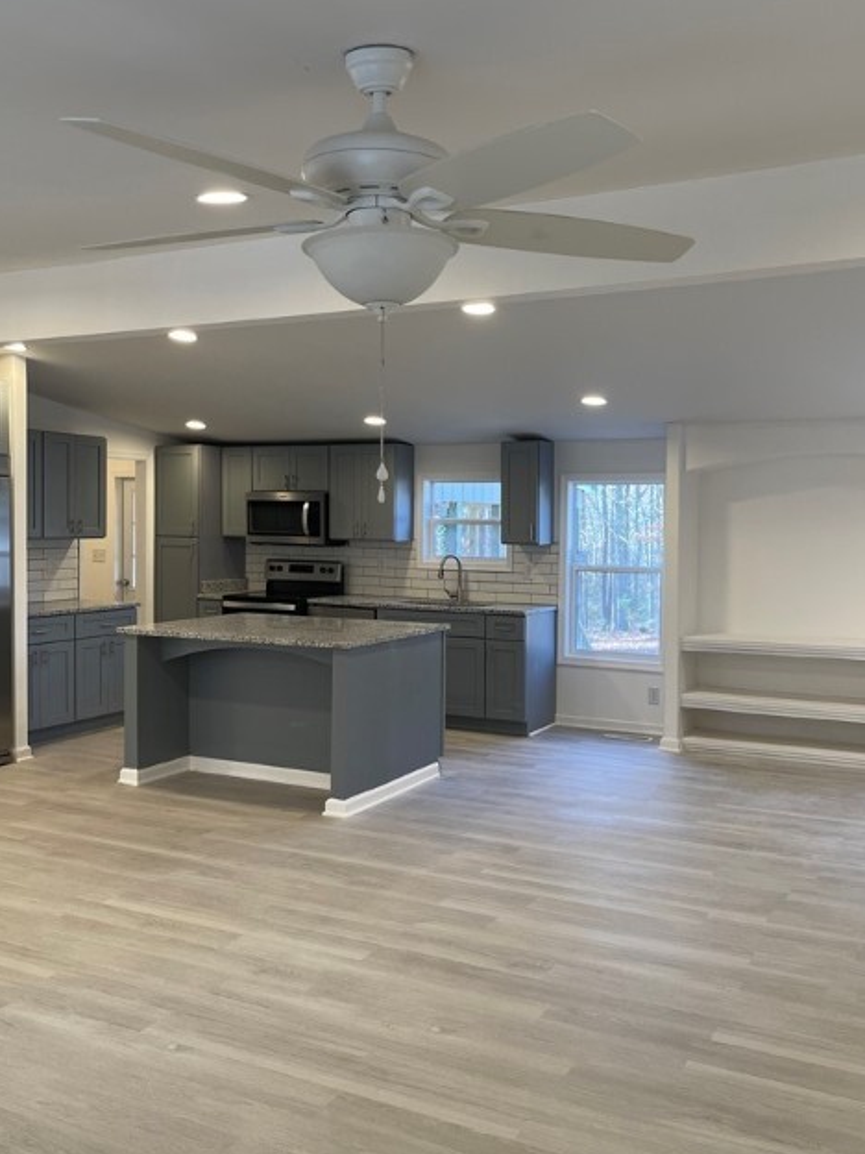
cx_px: 466
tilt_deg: -1.4
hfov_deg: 44.1
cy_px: 549
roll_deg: -0.2
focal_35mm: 32
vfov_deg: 56.8
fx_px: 1066
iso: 80
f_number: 1.6
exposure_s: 1/120
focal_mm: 5.1
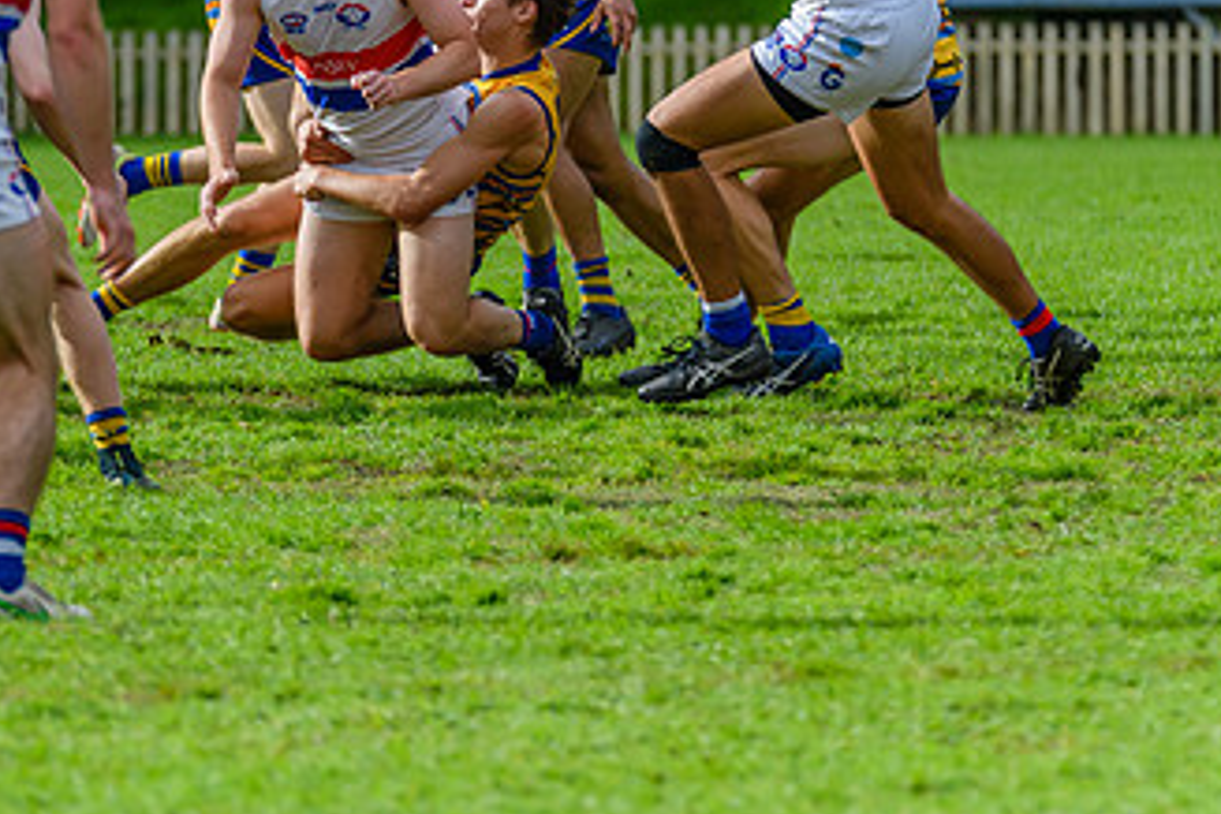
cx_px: 369
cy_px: 46
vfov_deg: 2.1
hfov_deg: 3.1
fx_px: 22553
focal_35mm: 665
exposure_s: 1/1600
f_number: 5.6
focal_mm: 300
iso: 1000
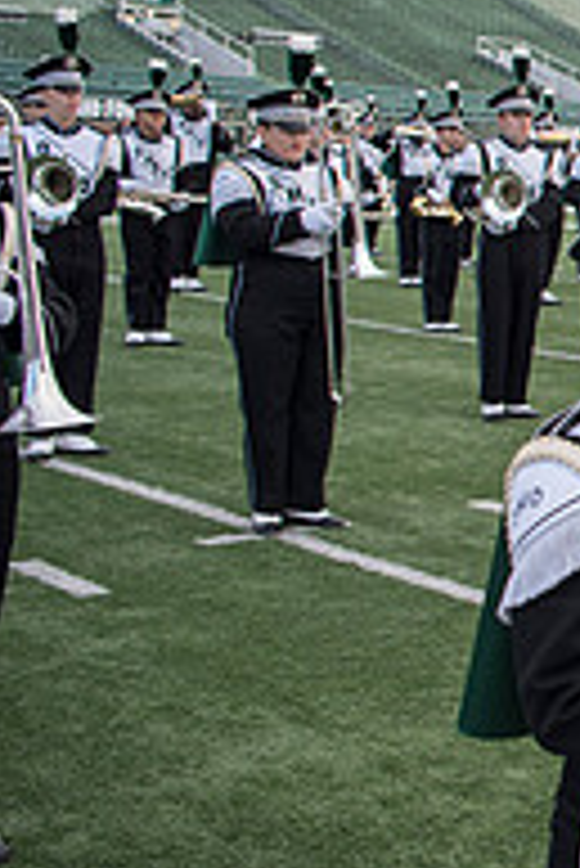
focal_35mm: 72
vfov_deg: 28.0
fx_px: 1737
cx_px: 1295
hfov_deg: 14.3
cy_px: 331
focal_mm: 24
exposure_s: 1/500
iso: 110
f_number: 3.5
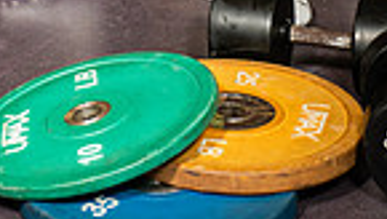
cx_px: 29
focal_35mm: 143
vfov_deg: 7.7
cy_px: -371
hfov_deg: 14.8
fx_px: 1469
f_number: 5.6
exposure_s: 1/250
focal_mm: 44
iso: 500
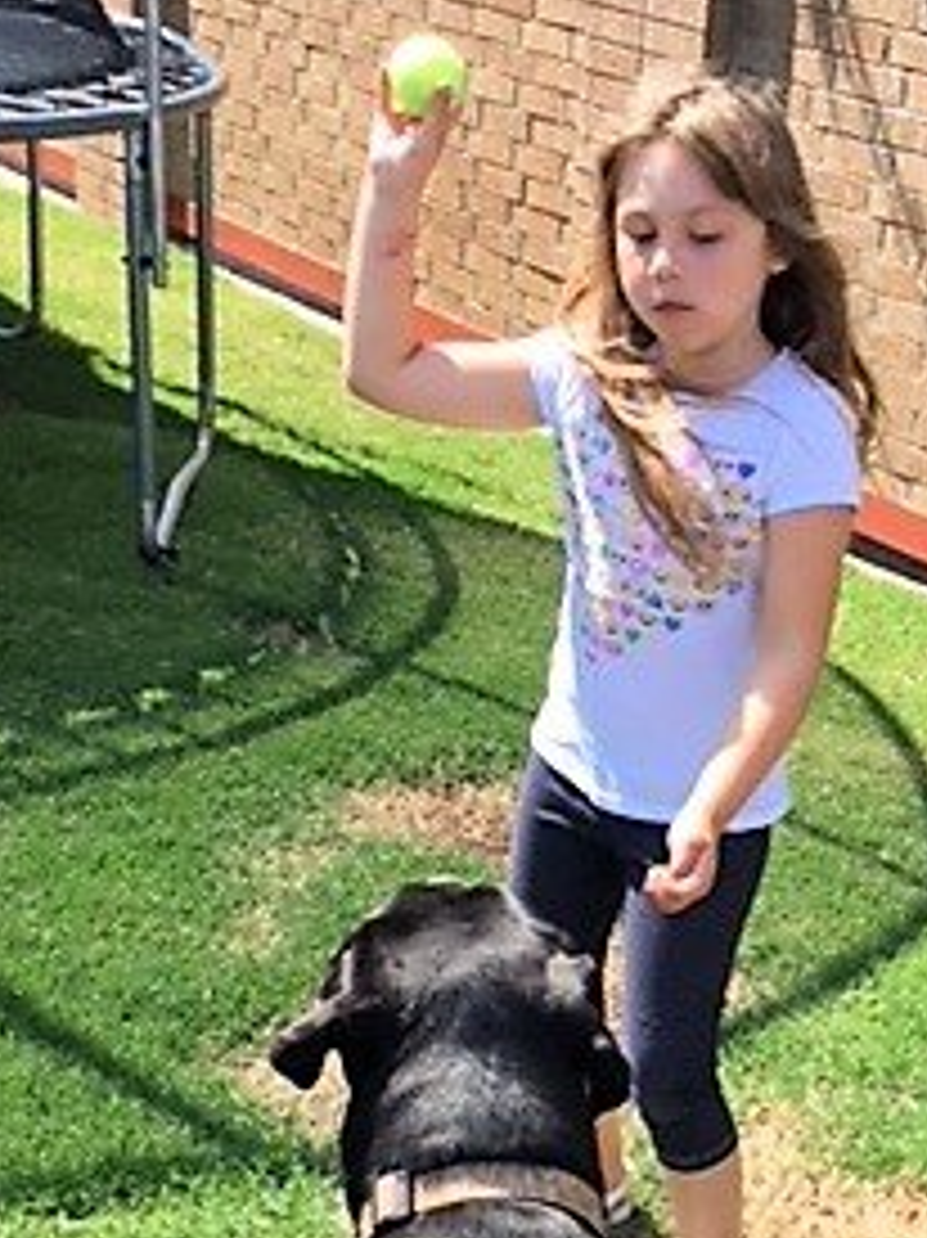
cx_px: 387
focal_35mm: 49
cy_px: 792
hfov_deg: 29.6
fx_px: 1751
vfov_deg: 38.6
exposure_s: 1/599
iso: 32
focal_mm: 4.15
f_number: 2.2
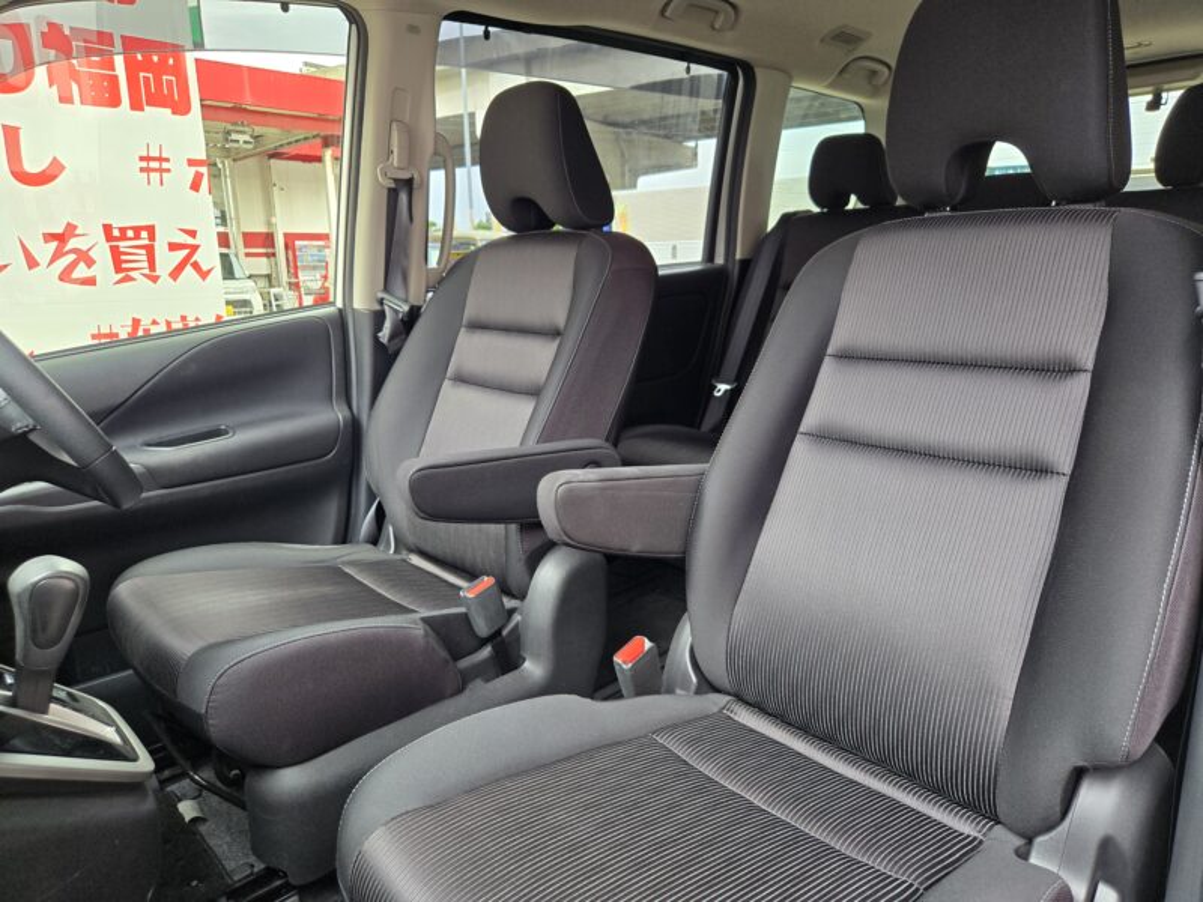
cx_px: 602
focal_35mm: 23
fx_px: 799
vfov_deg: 58.9
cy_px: 451
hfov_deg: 73.9
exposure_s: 1/180
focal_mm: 5.4
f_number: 1.8
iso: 200
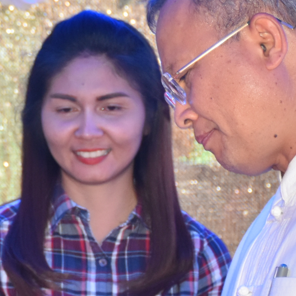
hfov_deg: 5.6
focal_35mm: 312
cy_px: 241
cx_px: -115
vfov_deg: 5.6
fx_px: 3018
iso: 800
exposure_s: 1/60
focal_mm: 52
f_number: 4.8
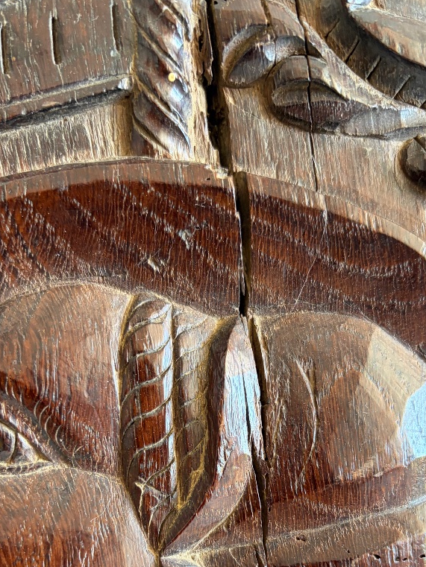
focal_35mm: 41
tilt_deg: -28.5
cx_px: 188
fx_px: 673
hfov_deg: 35.1
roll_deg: -4.9
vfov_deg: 43.9
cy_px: 443
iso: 200
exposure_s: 1/60
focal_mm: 5.96
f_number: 1.6
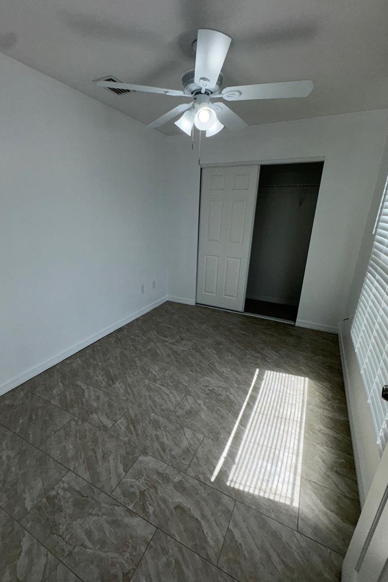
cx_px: 178
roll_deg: -0.1
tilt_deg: -18.4
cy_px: 297
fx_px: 259
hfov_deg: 73.6
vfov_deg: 96.7
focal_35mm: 16
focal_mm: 2.22
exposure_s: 1/569
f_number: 2.2
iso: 32
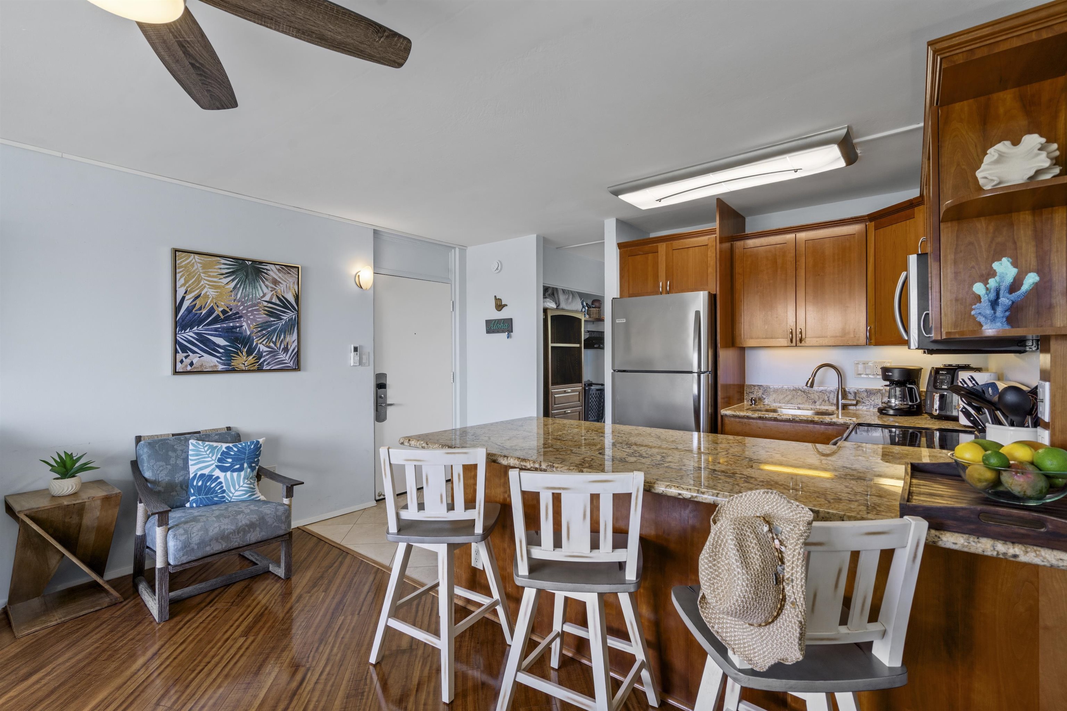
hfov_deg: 96.7
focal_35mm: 16
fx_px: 474
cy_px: 356
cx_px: 534
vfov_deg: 73.7
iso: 100
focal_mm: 16
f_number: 8
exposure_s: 1/8
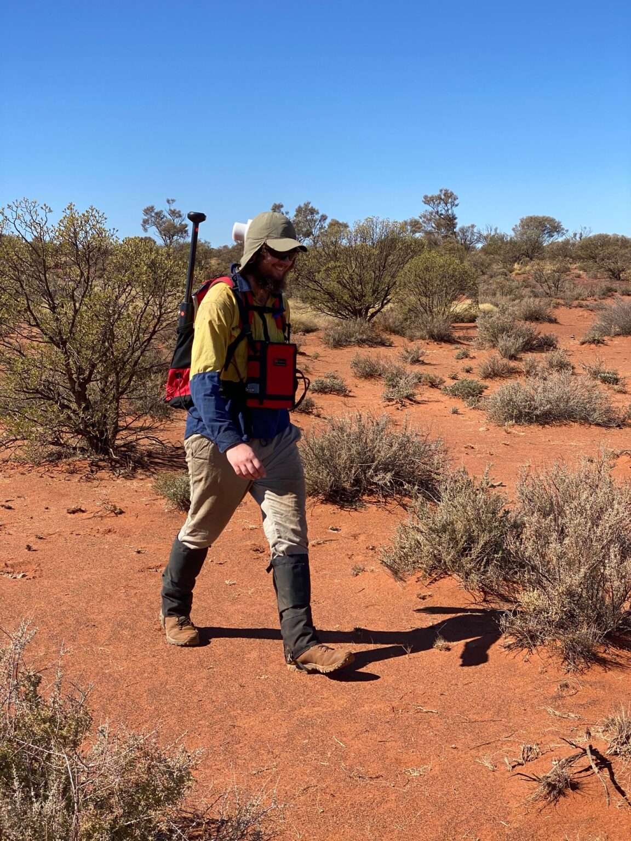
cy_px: 420
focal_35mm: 52
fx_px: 1264
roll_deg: +1.1
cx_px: 316
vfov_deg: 36.8
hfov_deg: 28.0
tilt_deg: -6.5
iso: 20
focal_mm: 6
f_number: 2
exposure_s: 1/1410
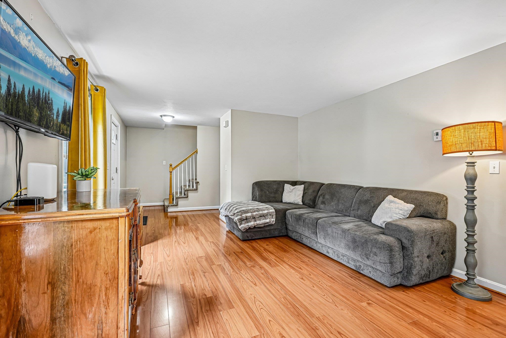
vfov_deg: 73.7
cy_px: 169
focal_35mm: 16
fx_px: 225
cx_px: 253
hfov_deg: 96.7
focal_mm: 16
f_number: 8
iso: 400
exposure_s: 1/5
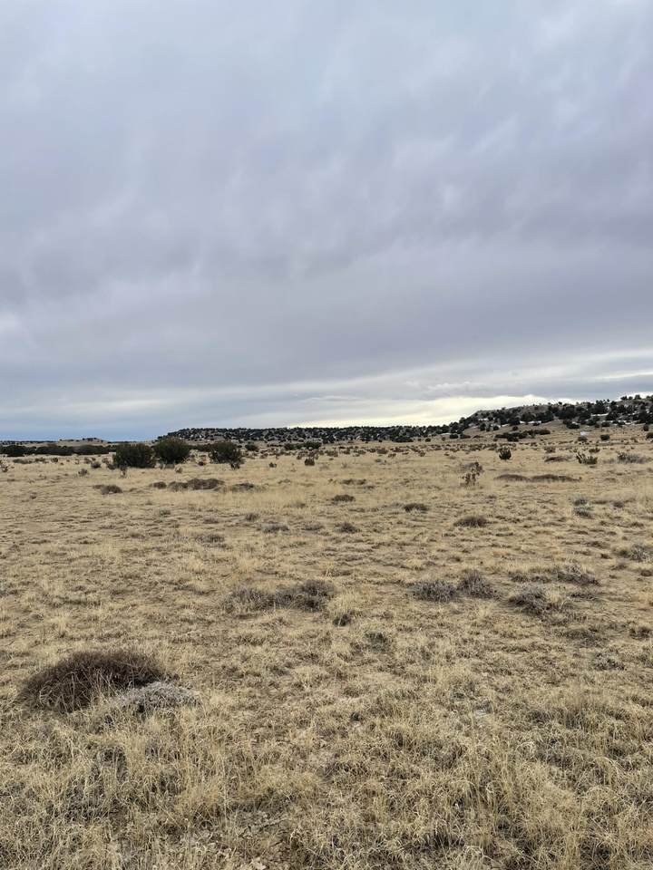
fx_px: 654
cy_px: 435
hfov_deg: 53.1
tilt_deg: +0.7
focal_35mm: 26
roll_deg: -0.3
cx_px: 326
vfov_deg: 67.3
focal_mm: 4.2
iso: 32
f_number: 1.6
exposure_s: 1/3300
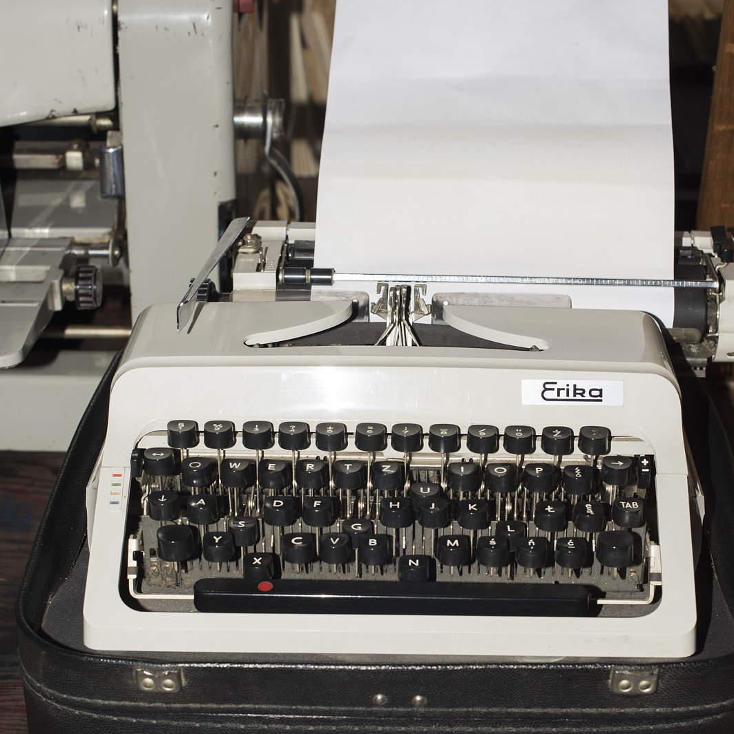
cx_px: 368
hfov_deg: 26.9
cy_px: 474
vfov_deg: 26.8
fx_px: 1535
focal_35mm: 64
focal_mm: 50
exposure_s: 1/80
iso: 400
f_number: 8
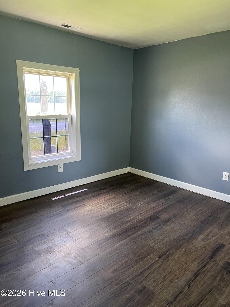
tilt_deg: -12.5
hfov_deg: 53.1
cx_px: 115
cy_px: 154
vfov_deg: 67.3
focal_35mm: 26
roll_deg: -0.9
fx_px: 230
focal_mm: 5.7
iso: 125
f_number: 1.5
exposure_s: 1/98
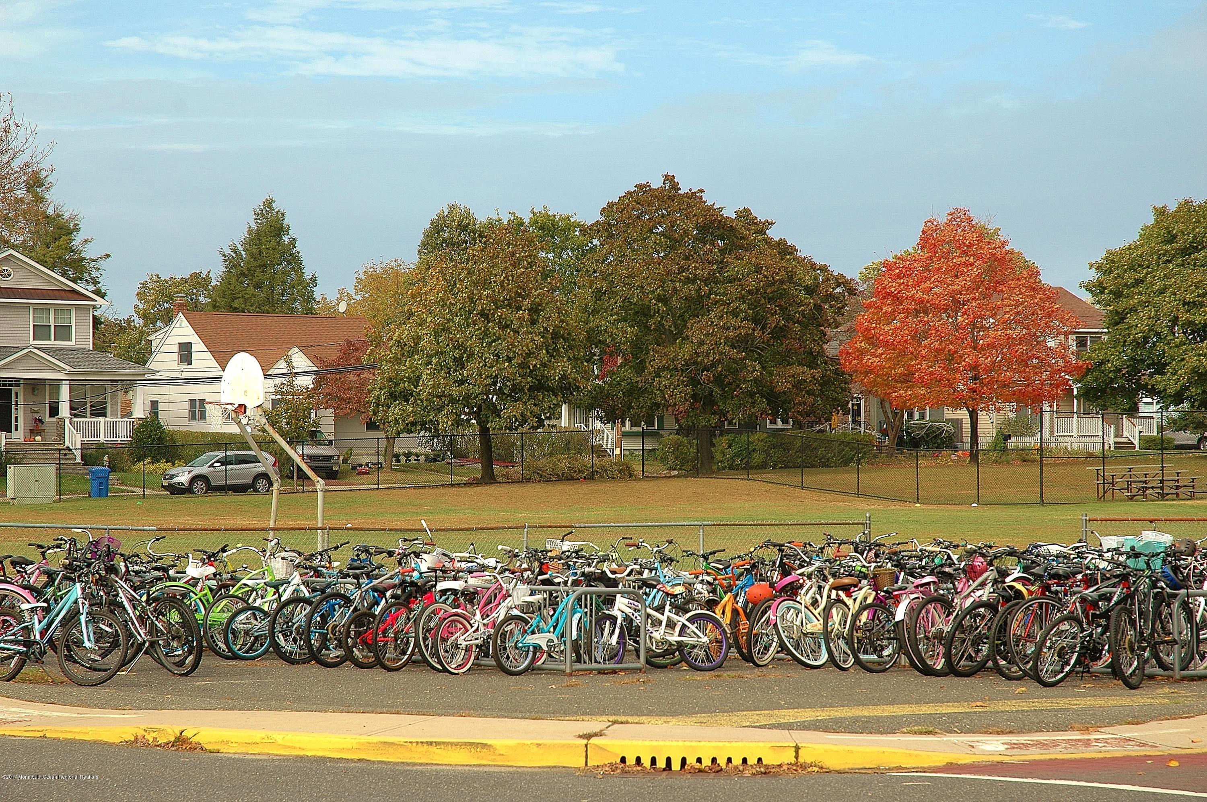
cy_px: 401
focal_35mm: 105
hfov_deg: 19.5
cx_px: 604
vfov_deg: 13.0
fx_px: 3517
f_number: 9
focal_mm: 70
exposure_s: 1/320
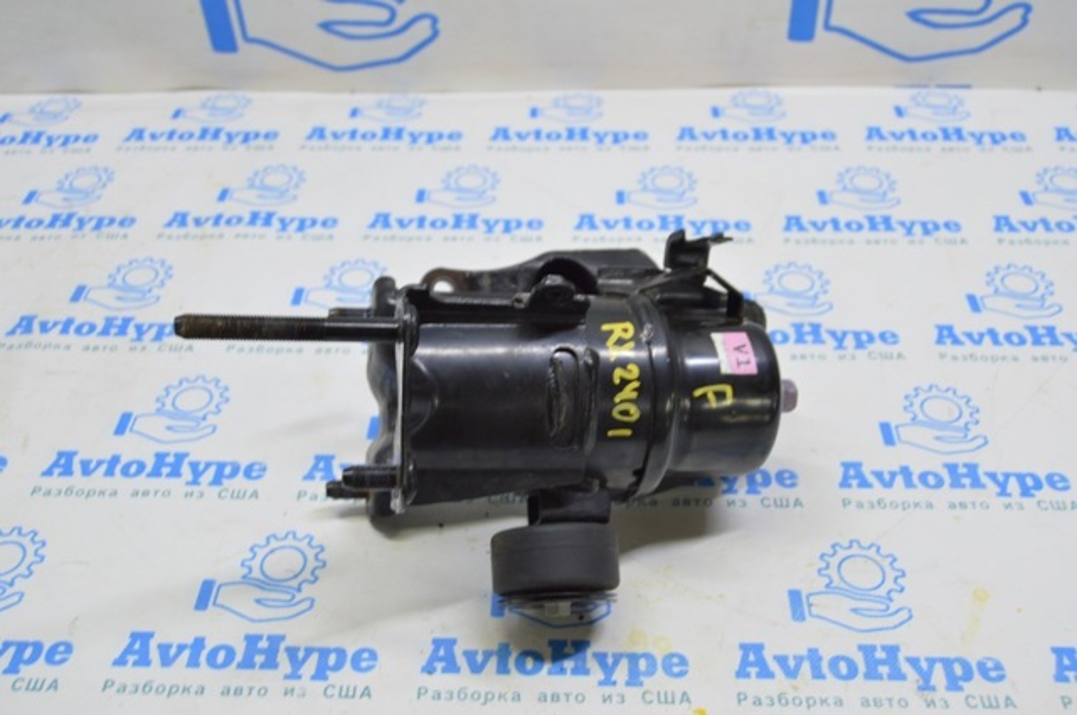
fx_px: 1165
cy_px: 358
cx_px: 538
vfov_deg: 34.1
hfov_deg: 49.6
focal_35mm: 39
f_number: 5.6
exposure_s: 1/20
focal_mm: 26
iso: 400
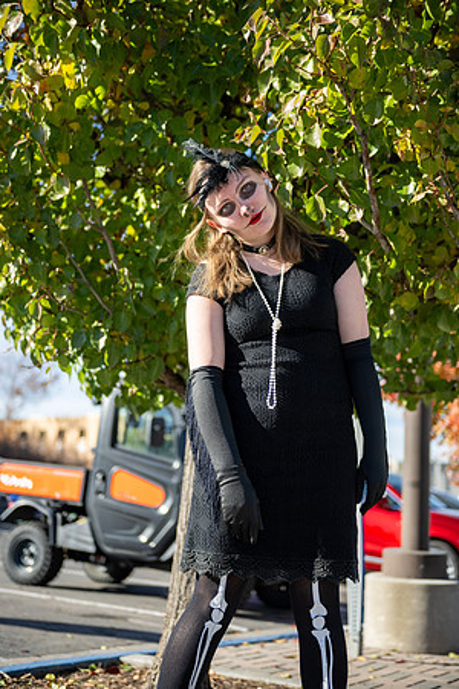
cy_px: 344
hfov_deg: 26.0
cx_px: 230
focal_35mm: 52
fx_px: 994
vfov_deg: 38.2
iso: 100
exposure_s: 1/1600
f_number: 2.8
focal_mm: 52
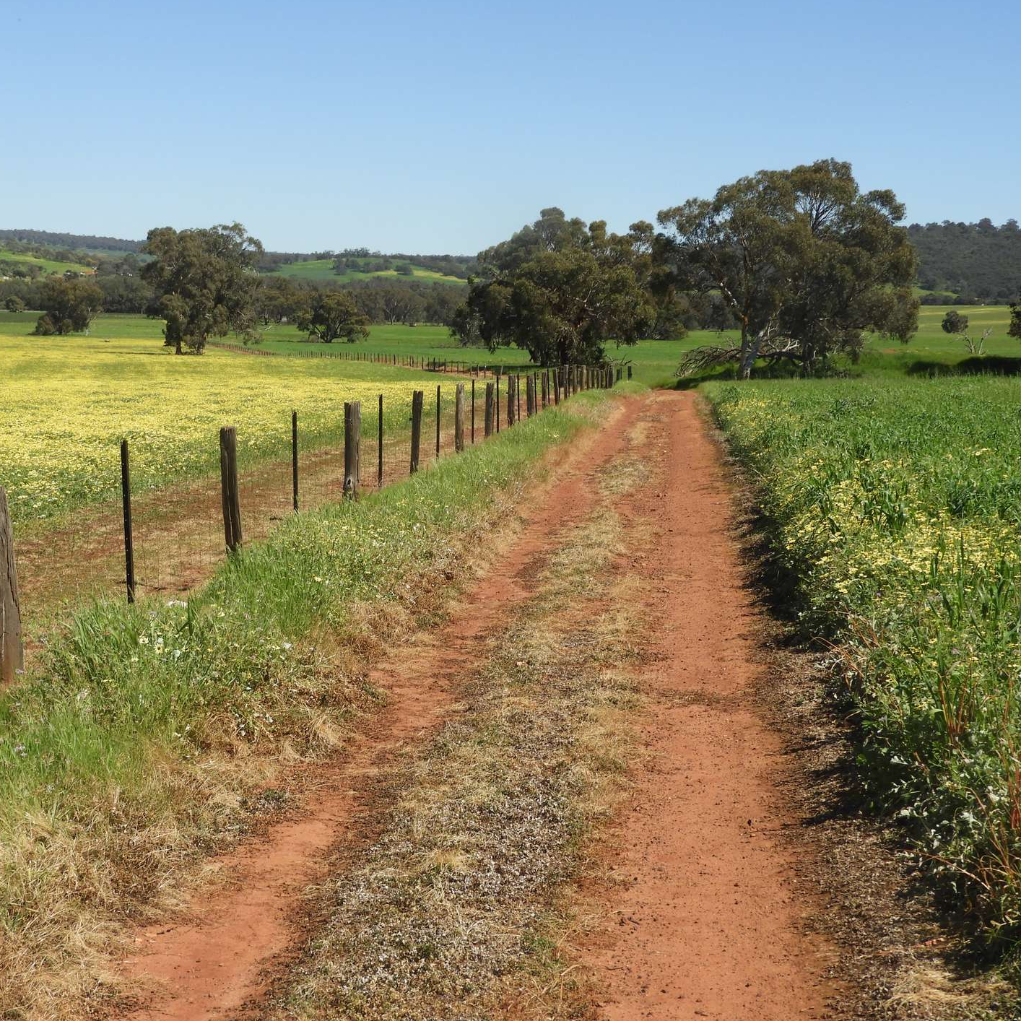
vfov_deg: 28.6
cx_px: 398
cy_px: 516
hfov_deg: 28.5
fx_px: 2002
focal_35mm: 60
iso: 100
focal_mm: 9
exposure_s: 1/800
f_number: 4
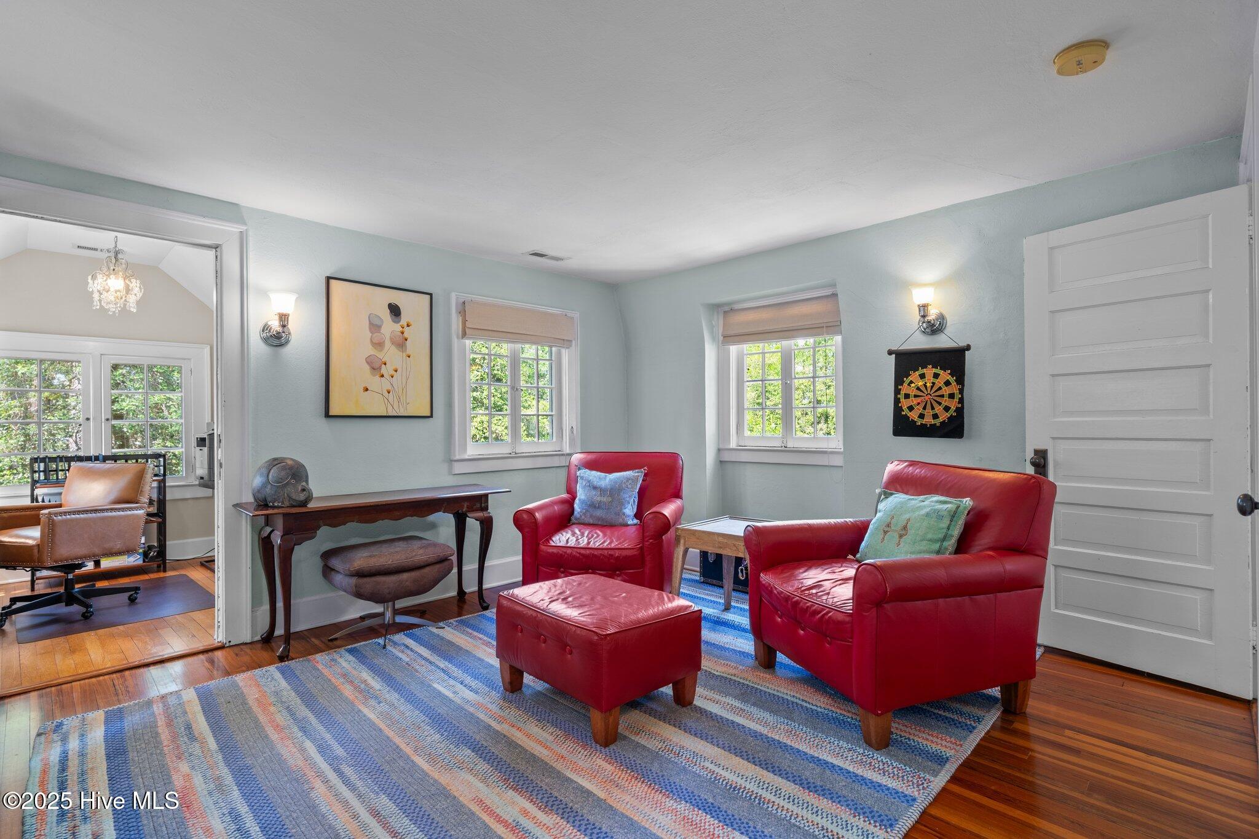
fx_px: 559
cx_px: 630
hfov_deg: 96.7
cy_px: 420
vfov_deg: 73.7
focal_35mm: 16
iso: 500
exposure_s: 1/1.67
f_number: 8
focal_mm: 16
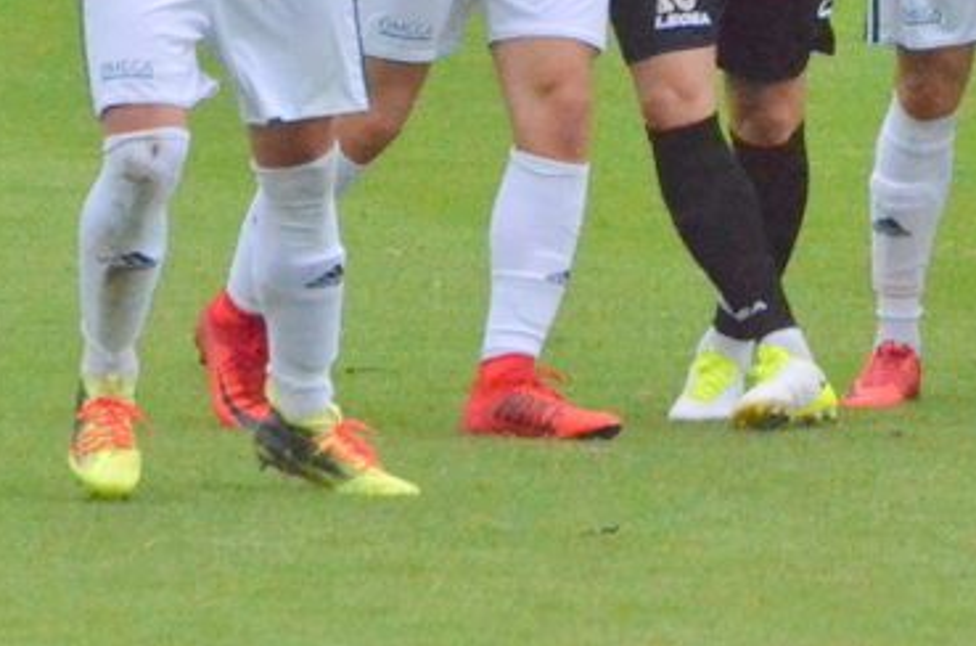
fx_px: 31692
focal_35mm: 1172
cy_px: -290
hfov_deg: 1.8
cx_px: 1529
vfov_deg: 1.2
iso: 6400
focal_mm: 240
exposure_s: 1/5000
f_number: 9
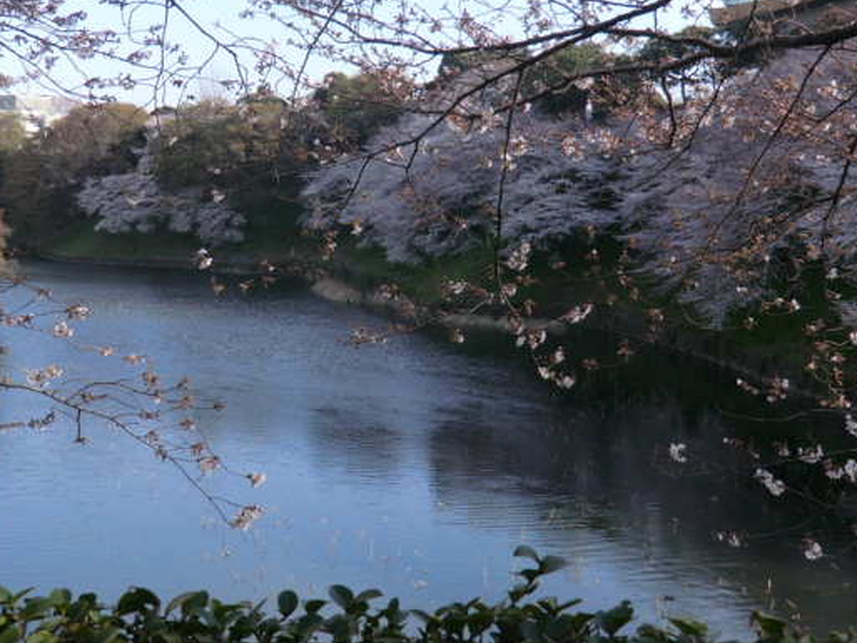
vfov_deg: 27.3
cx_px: 334
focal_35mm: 53
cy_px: 202
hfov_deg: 36.0
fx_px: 1312
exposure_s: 1/250
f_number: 3.6
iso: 64
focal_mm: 6.1
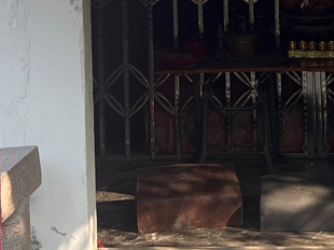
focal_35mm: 126
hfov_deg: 15.6
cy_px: -45
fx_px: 1215
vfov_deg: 11.5
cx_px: 218
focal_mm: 5.7
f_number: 1.5
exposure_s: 1/1224
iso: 50
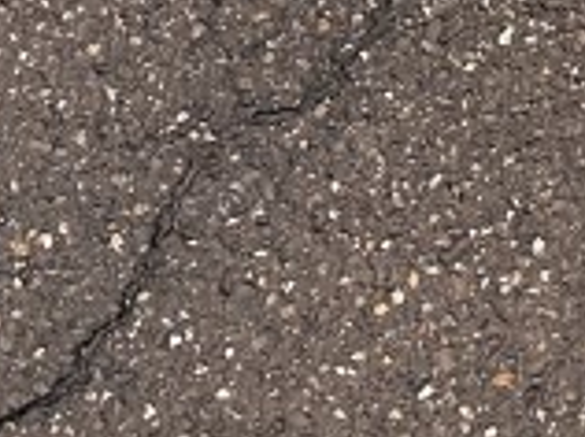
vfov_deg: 8.2
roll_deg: +4.6
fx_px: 2632
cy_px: -844
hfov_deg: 11.7
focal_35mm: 156
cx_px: 1070
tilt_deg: -43.9
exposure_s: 1/100
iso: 160
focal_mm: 6.86
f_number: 1.78
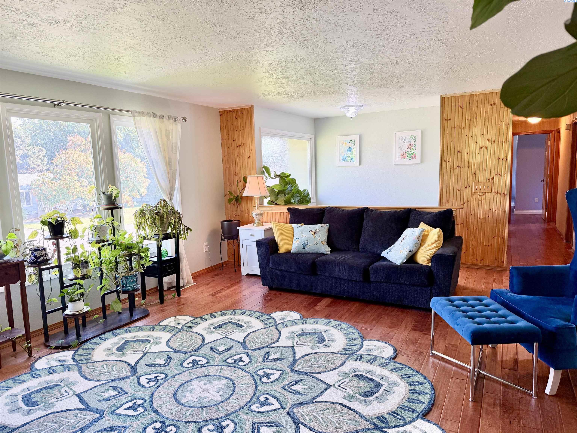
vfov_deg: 56.8
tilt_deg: -7.8
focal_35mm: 24
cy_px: 216
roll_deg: +1.7
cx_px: 288
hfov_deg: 71.6
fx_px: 400
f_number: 1.78
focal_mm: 6.76
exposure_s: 1/140
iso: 125
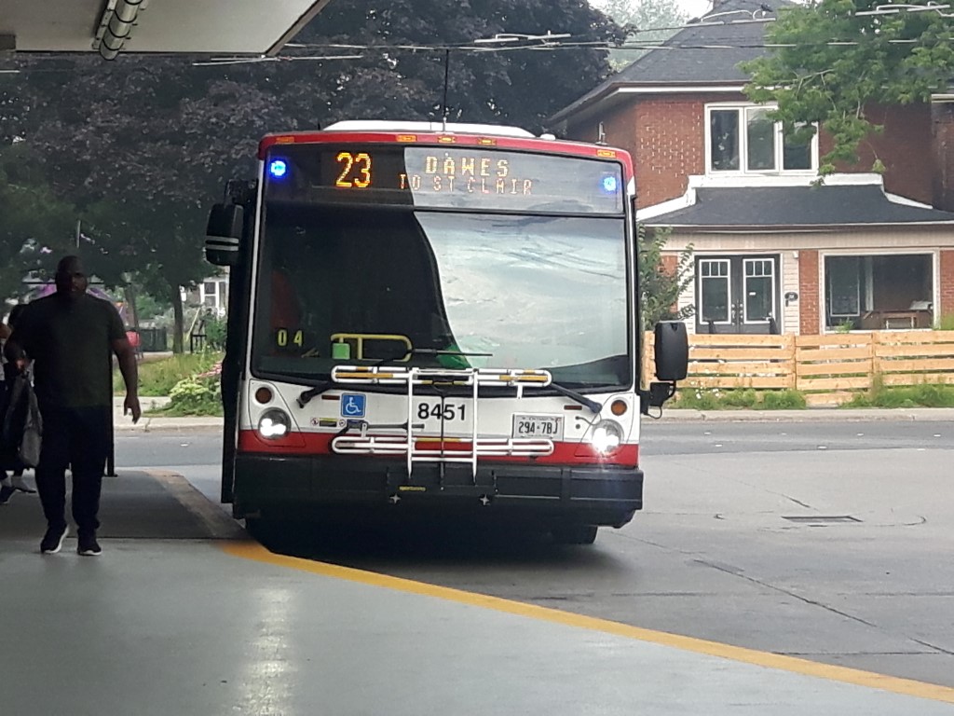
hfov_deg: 58.4
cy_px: 358
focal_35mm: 31
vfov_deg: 45.4
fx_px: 854
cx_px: 477
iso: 40
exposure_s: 1/314
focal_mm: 3.7
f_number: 1.9
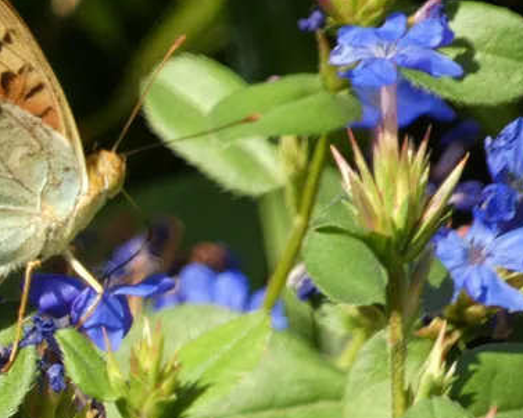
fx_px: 25644
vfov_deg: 0.9
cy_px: 217
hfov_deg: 1.2
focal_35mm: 1658
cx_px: 130
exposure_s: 1/125
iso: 125
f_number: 5.6
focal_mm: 179.2
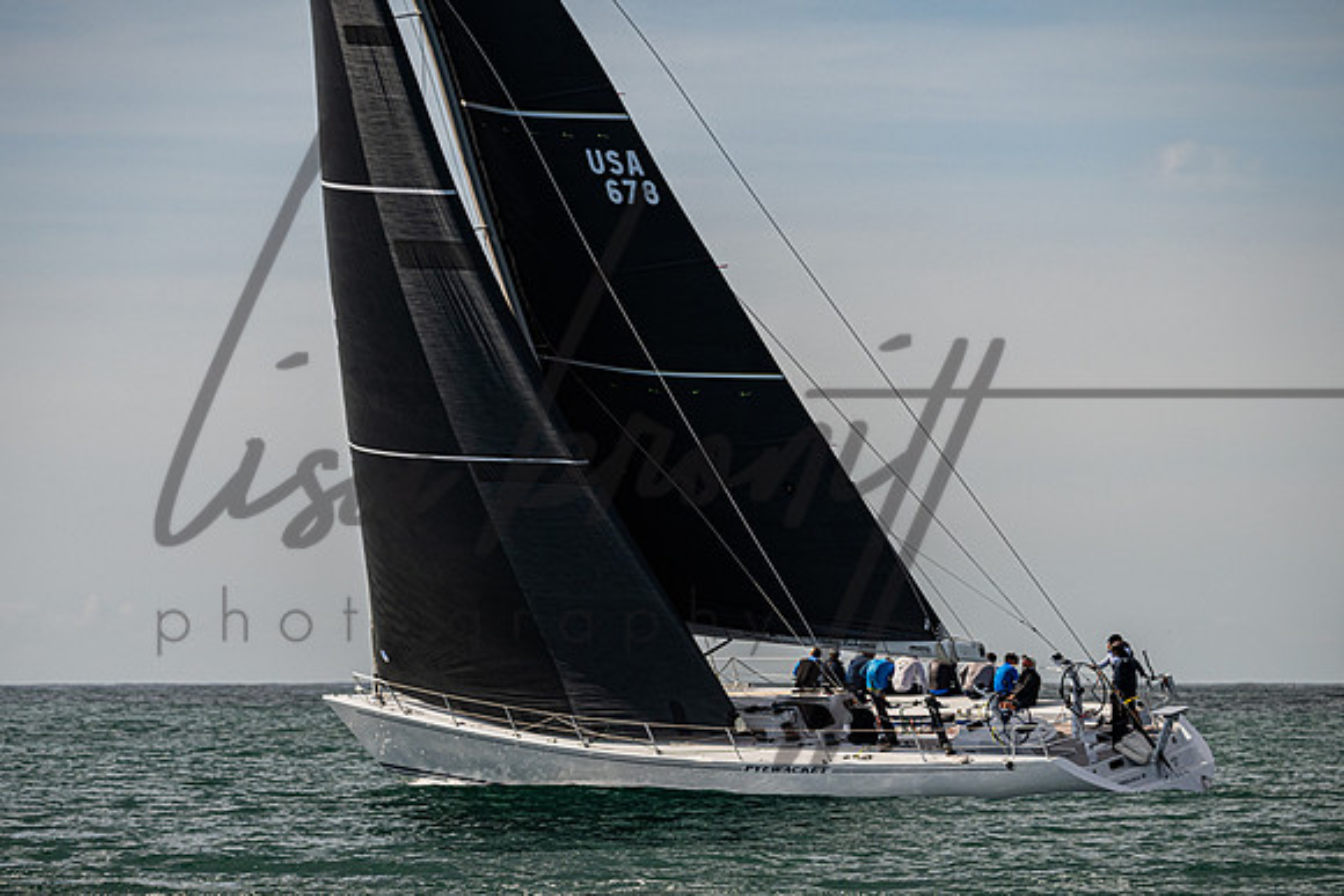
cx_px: 672
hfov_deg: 8.0
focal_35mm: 258
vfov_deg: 5.3
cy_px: 550
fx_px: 9641
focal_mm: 200
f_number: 5.6
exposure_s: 1/5000
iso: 400
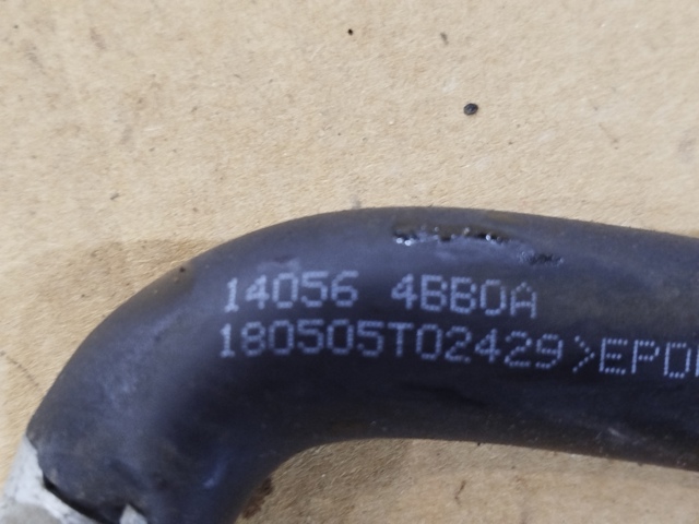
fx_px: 969
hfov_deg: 39.7
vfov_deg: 30.3
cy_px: 262
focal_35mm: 48
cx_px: 350
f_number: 1.7
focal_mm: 5.31
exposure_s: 1/33
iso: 640
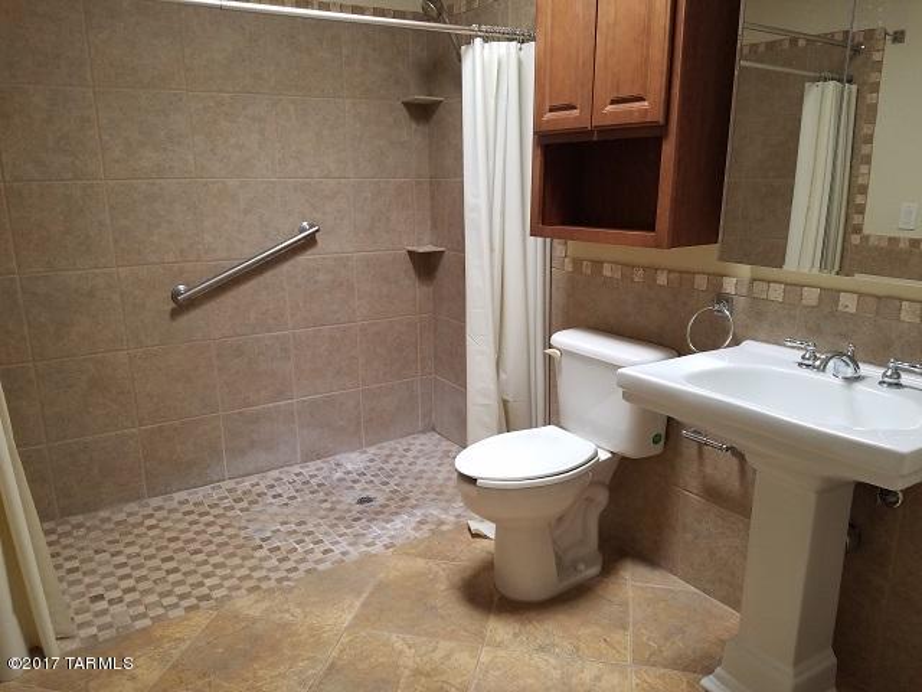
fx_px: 693
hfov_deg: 67.3
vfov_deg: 53.1
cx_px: 461
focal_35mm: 26
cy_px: 346
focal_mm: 4.2
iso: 100
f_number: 1.7
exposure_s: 1/60
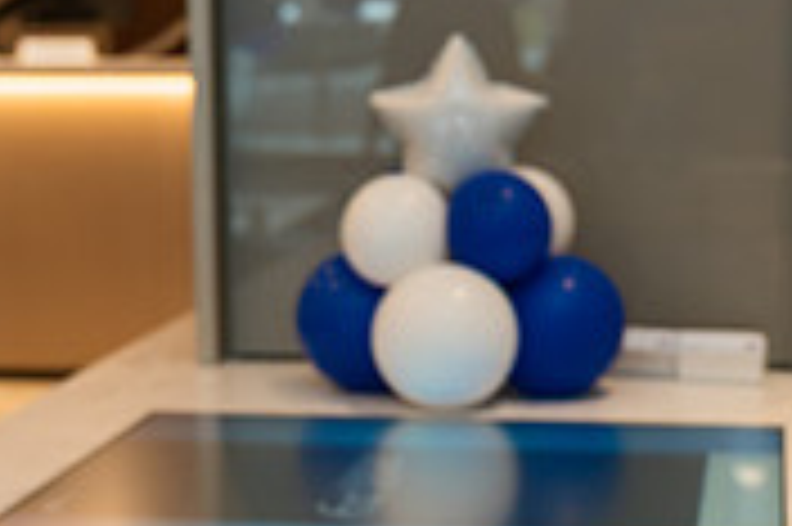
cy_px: 448
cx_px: 408
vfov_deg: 13.3
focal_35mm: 102
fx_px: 2242
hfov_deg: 20.0
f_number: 3.2
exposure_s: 1/160
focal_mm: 29.5
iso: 400
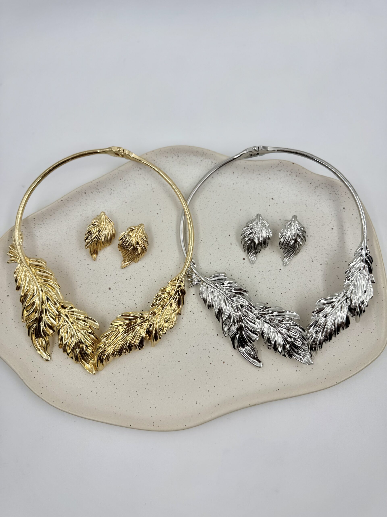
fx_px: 358
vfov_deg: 71.6
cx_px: 194
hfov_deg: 56.8
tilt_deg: -82.7
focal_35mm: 24
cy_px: 258
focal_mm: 6.76
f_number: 1.78
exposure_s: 1/938
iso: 80
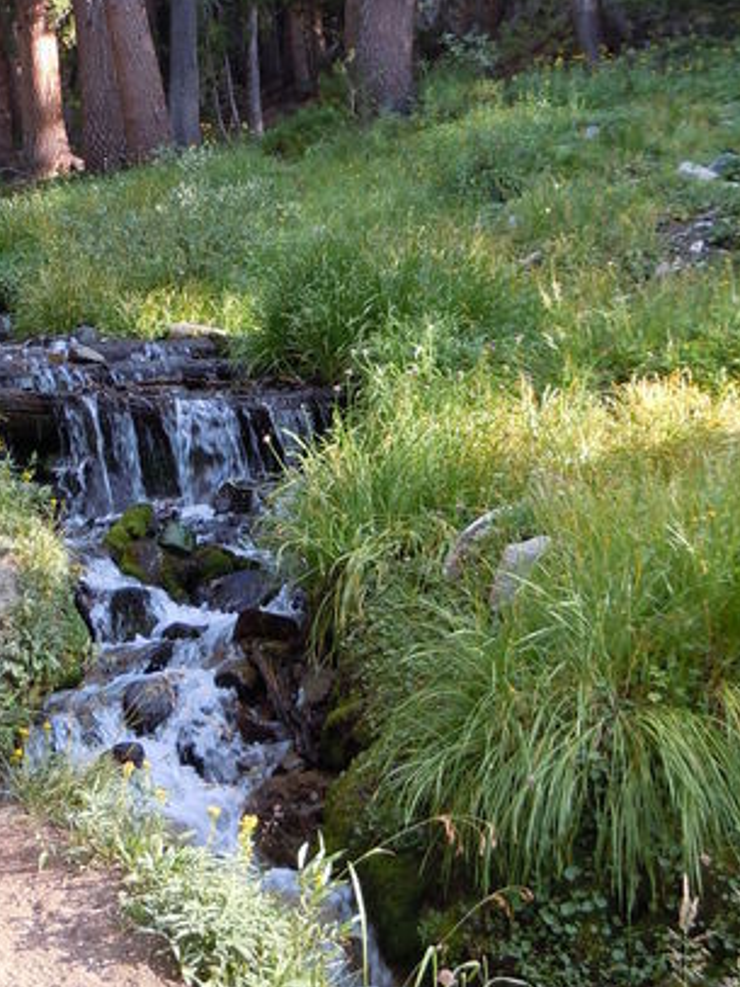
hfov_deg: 24.8
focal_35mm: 59
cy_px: 458
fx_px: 1683
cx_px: 369
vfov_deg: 32.7
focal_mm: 5.4
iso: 100
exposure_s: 1/60
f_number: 3.5
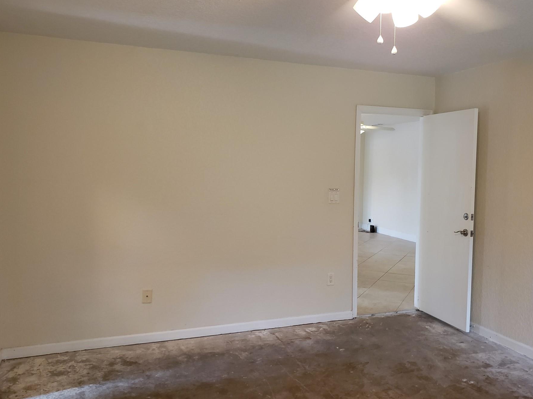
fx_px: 462
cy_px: 187
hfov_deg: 59.8
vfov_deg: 46.8
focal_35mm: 30
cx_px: 296
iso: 320
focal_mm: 4.3
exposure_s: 1/30
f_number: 2.4
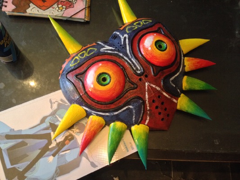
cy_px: 90
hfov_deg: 52.6
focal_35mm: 35
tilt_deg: -74.1
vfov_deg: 40.7
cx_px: 120
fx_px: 243
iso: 400
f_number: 2.4
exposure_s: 1/15
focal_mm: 4.28
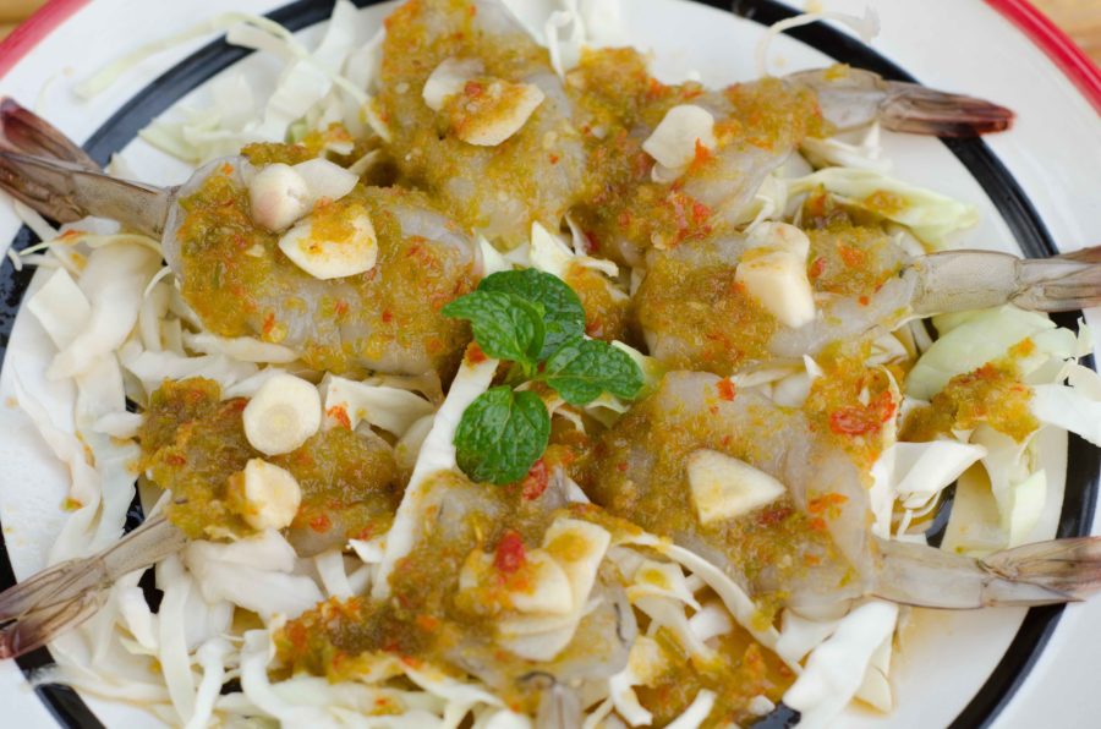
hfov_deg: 27.0
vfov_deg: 18.1
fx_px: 2289
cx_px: 550
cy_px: 364
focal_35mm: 75
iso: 160
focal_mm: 50
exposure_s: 1/100
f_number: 4.5
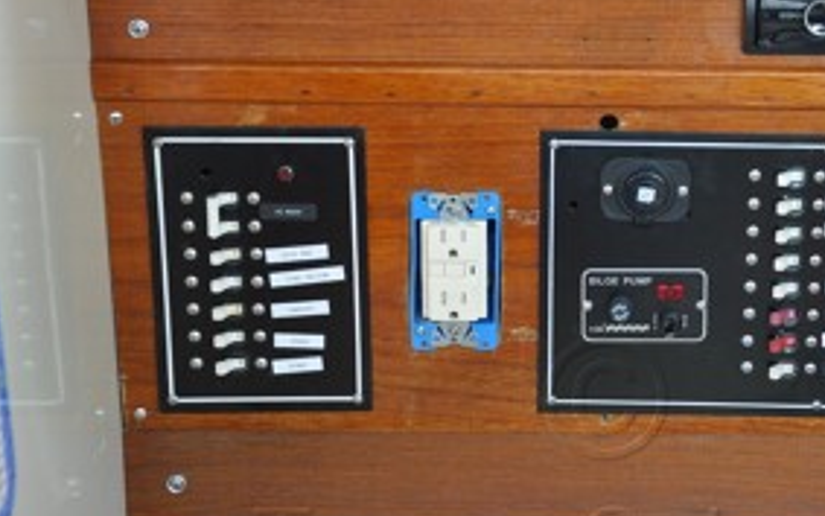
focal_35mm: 95
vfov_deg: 13.8
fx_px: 2136
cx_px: 606
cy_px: 210
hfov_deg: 21.7
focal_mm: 42
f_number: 4.8
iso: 720
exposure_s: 1/60
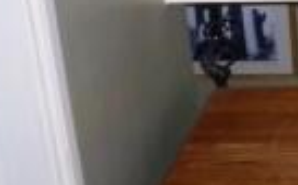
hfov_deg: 15.0
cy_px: -25
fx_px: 916
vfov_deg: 11.3
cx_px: 601
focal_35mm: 113
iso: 160
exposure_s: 1/30
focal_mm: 4.5
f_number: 2.8
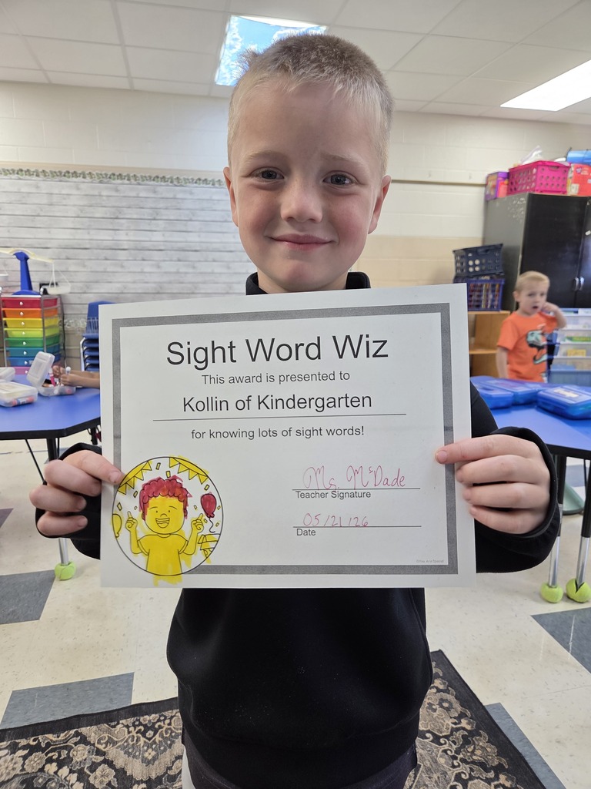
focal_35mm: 23
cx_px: 296
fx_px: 524
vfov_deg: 73.9
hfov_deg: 58.9
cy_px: 394
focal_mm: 5.4
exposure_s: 1/61.3
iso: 100
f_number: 1.8
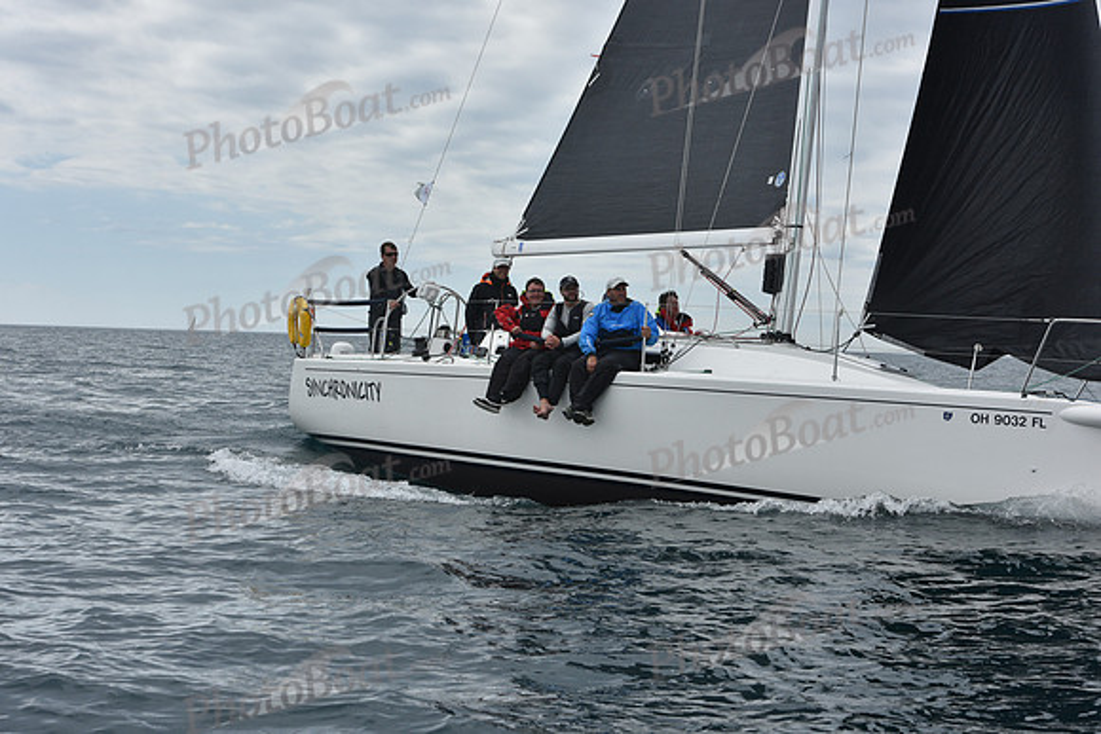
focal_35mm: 70
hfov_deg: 28.8
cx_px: 550
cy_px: 367
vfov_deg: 19.5
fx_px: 2141
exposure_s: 1/800
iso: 250
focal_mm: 70
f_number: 10
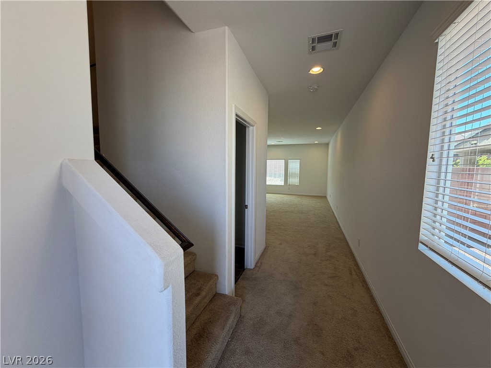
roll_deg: +0.1
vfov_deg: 85.7
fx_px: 199
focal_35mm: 14
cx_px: 246
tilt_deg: -5.3
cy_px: 184
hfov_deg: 102.1
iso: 64
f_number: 2.2
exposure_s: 1/120
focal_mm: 2.22
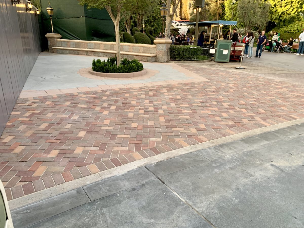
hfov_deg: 67.3
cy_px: 114
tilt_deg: -18.5
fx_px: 228
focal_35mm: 26
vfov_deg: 53.1
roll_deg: -0.9
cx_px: 152
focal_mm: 4.25
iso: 80
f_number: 1.8
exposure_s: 1/121
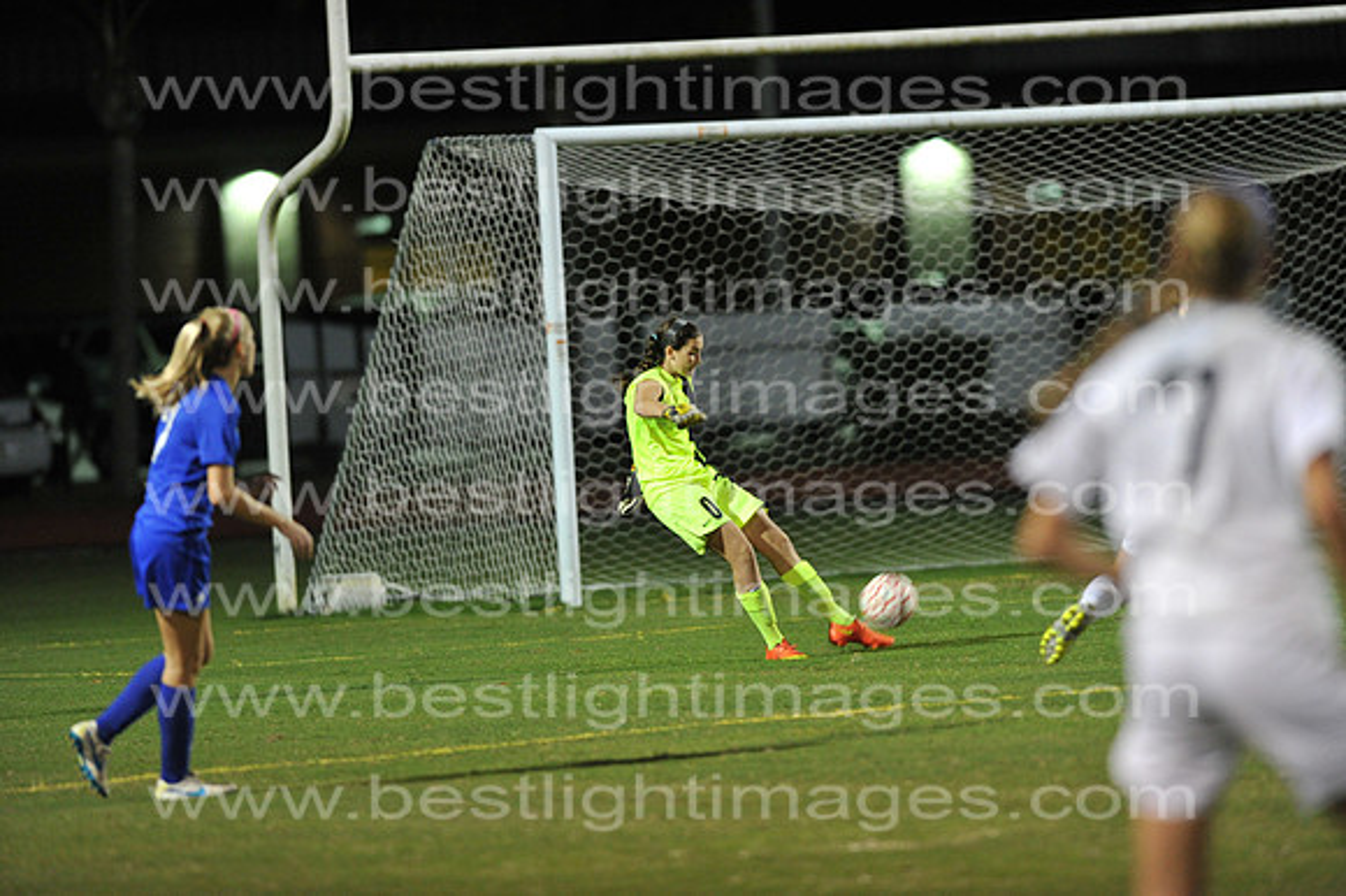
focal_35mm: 300
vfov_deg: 4.6
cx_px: 673
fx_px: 11210
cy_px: 448
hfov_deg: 6.9
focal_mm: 300
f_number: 3.2
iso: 5000
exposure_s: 1/400
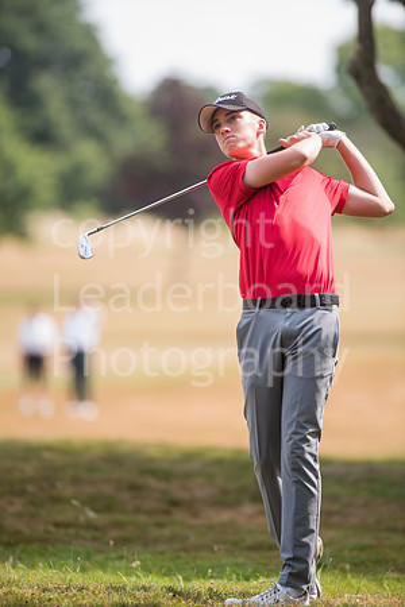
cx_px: 202
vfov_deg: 6.9
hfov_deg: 4.6
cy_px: 304
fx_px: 5062
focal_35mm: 300
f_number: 4
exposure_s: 1/1250
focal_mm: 300
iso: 400
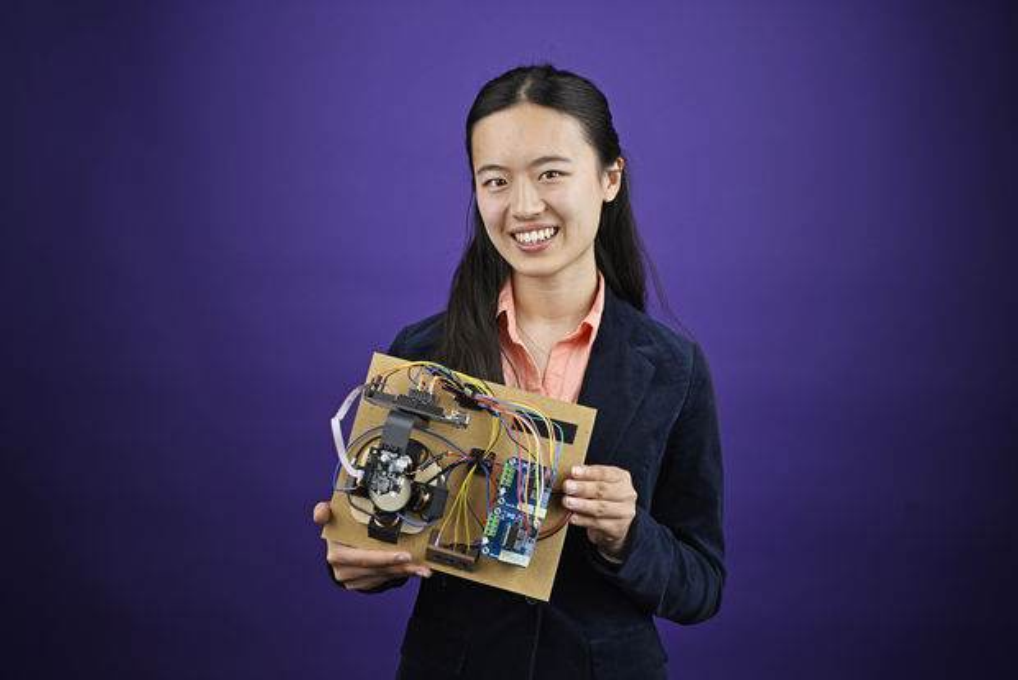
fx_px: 1103
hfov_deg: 49.5
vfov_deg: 34.2
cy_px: 340
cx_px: 509
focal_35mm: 39
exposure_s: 1/400
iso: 800
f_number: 5
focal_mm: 39
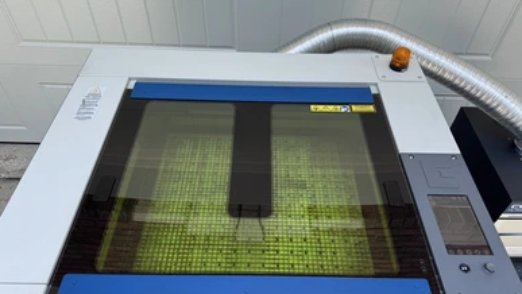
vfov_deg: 42.9
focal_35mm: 27
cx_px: 263
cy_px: 160
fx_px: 374
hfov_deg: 69.8
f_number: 1.78
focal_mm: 6.76
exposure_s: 1/1026
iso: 80
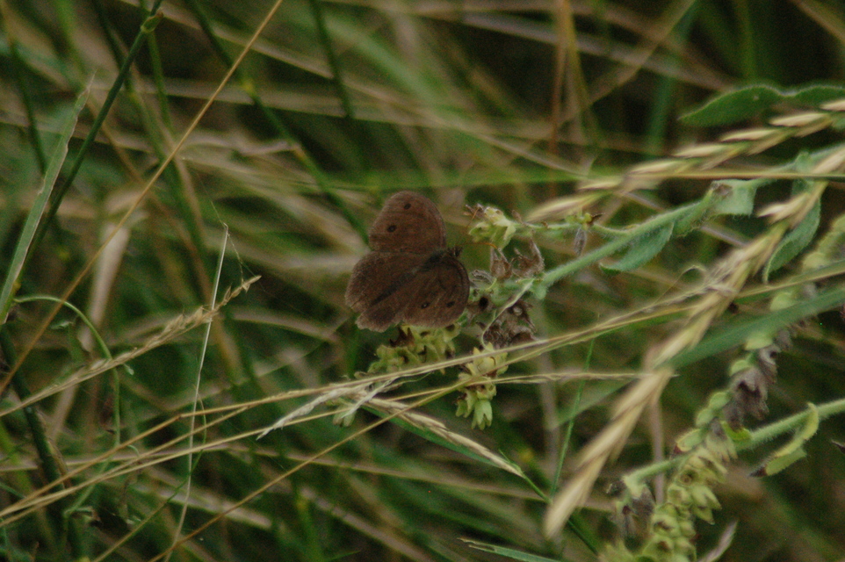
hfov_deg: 4.6
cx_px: 422
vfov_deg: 3.1
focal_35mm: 450
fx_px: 10555
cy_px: 281
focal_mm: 300
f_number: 7.1
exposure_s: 1/3200
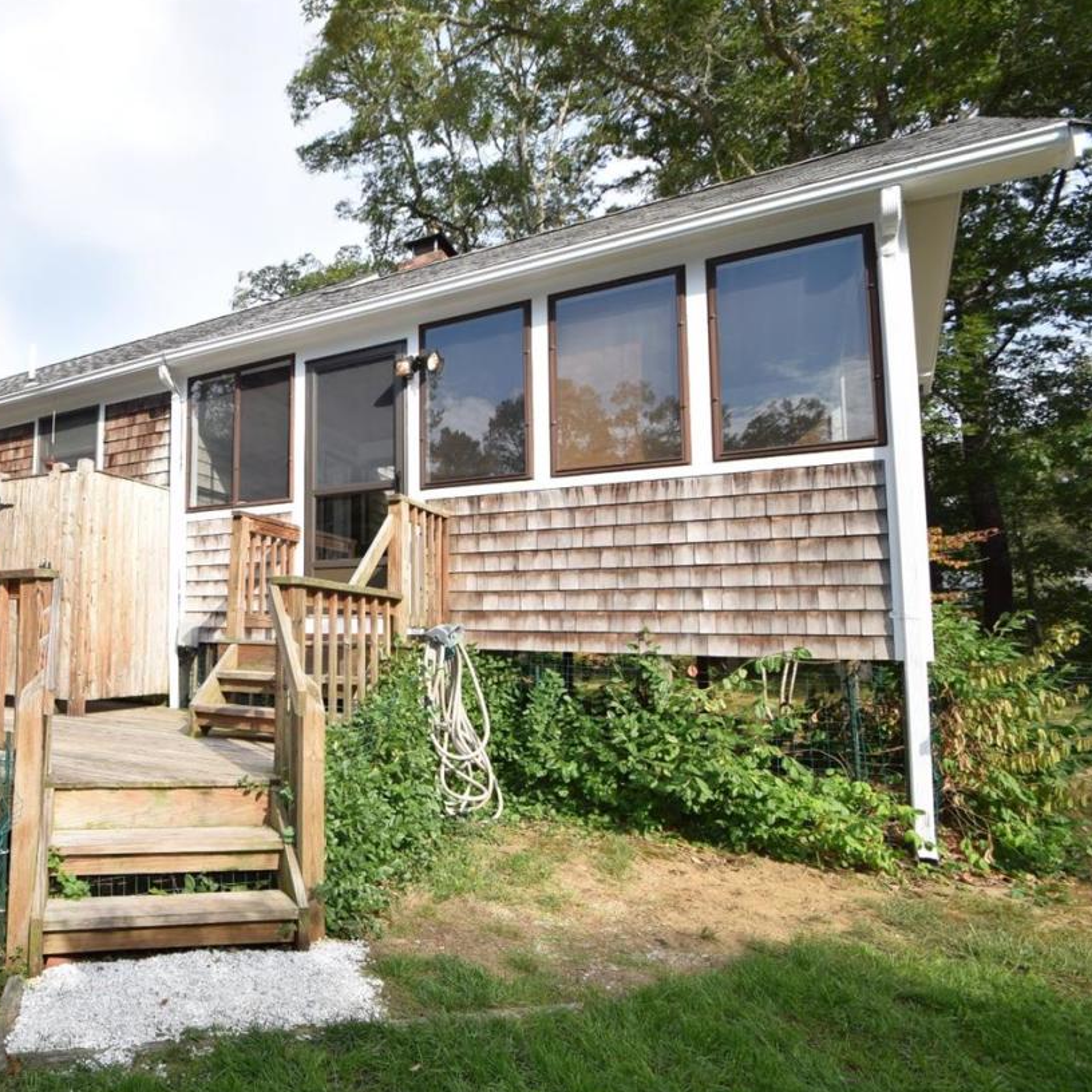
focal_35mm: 20
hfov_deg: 68.7
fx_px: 714
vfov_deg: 74.8
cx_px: 241
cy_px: 562
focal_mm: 10
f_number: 9
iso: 100
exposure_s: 1/200
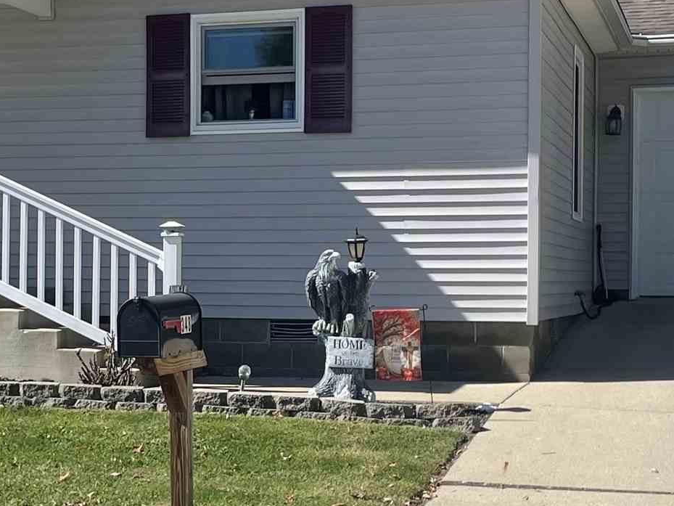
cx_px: 179
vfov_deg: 17.2
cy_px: 310
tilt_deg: -0.2
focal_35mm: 86
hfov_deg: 22.6
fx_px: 1675
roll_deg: -0.3
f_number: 1.6
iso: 32
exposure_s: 1/2959
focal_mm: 4.2
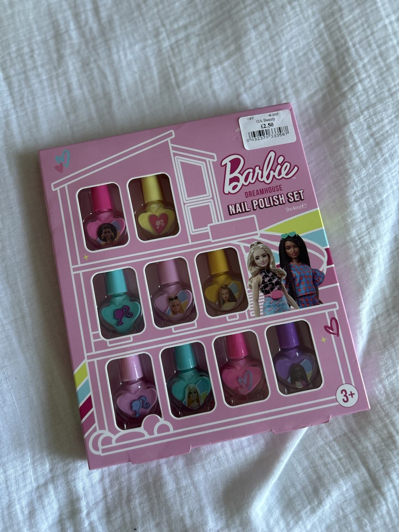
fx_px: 400
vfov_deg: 67.3
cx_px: 200
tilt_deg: -78.9
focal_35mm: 26
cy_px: 266
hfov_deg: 53.1
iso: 125
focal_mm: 5.7
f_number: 1.5
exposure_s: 1/50
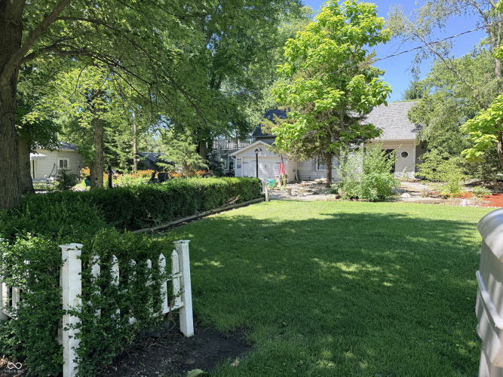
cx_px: 252
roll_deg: +0.1
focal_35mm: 24
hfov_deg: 71.6
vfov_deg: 56.8
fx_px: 349
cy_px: 188
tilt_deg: -3.8
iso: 100
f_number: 1.78
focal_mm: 6.76
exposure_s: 1/920
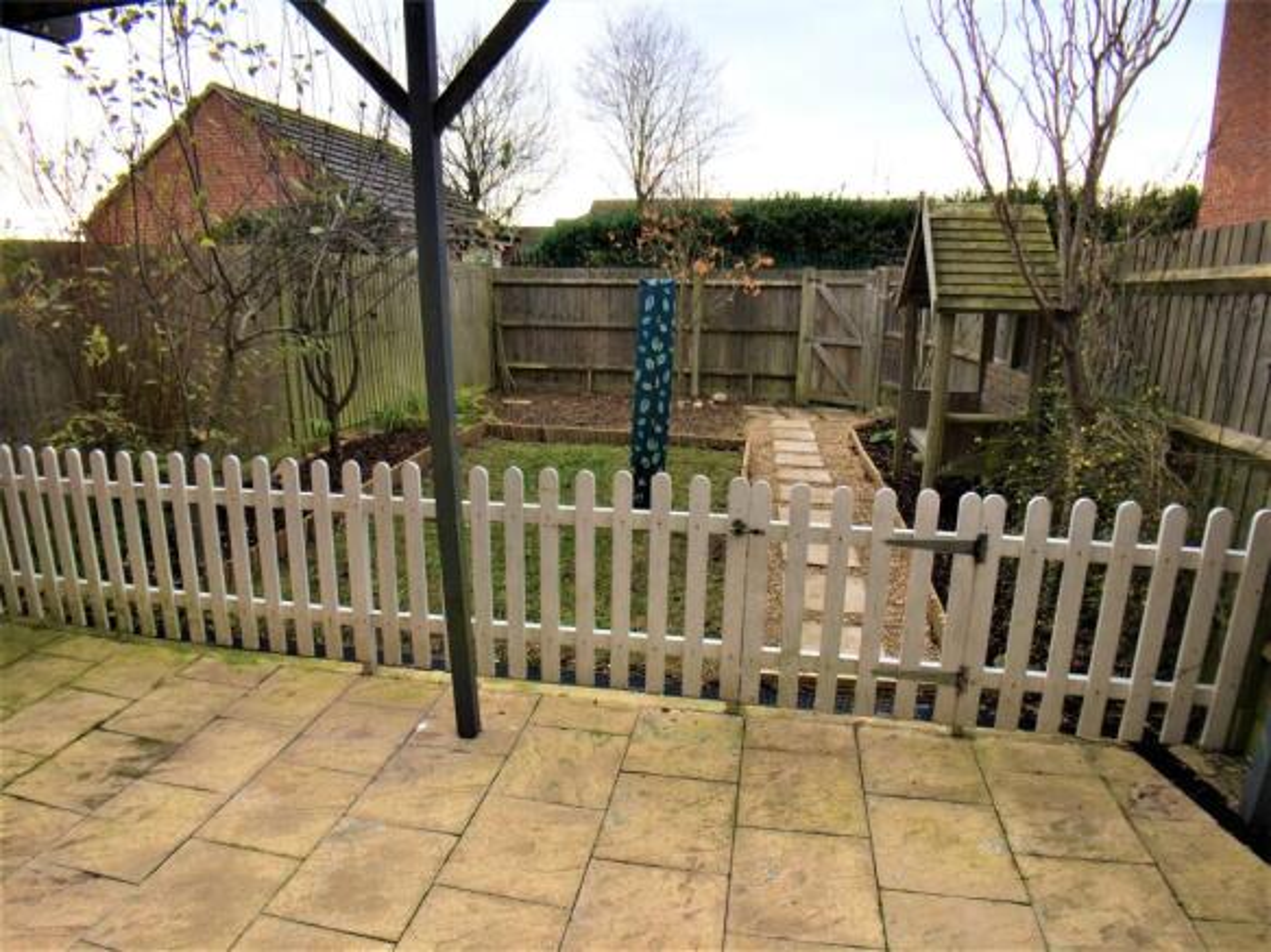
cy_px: 476
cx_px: 636
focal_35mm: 29
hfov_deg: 61.7
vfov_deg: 48.2
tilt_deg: -16.4
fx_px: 1065
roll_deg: +0.2
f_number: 2.2
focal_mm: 4.15
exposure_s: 1/215
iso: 32
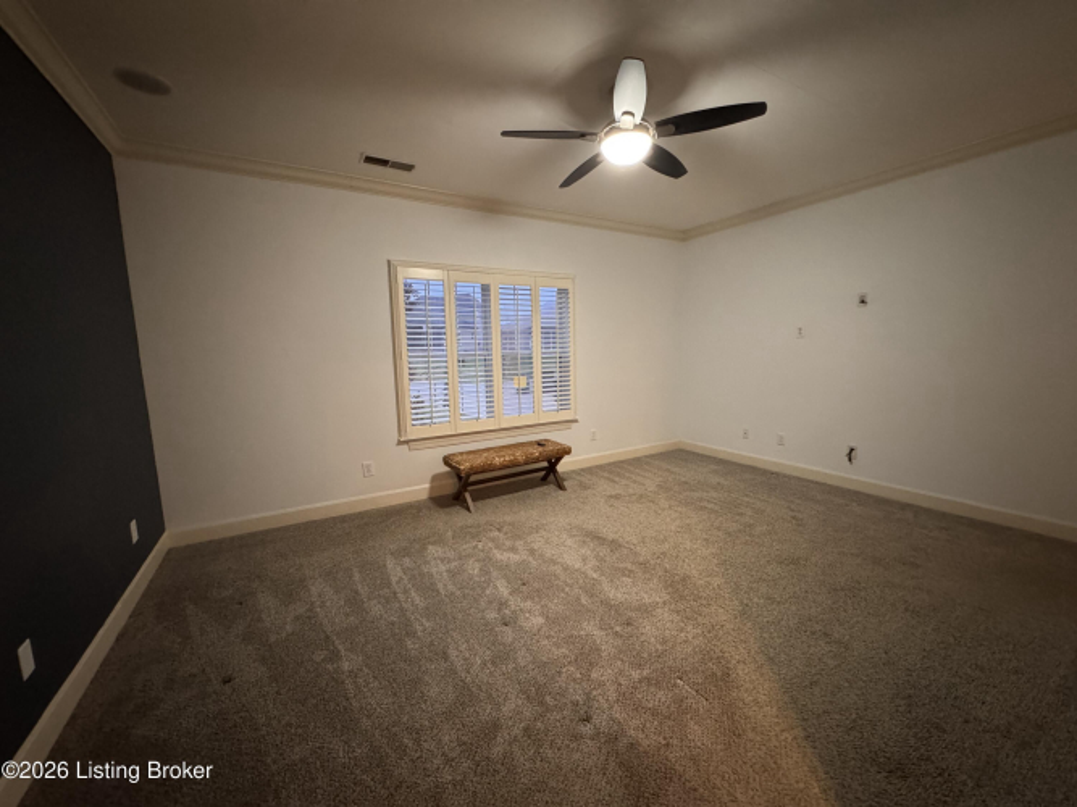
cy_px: 404
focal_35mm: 14
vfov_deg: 85.7
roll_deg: +1.7
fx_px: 436
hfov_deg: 102.1
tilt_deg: -7.8
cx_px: 538
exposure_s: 1/60
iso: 1250
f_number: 2.2
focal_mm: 2.22
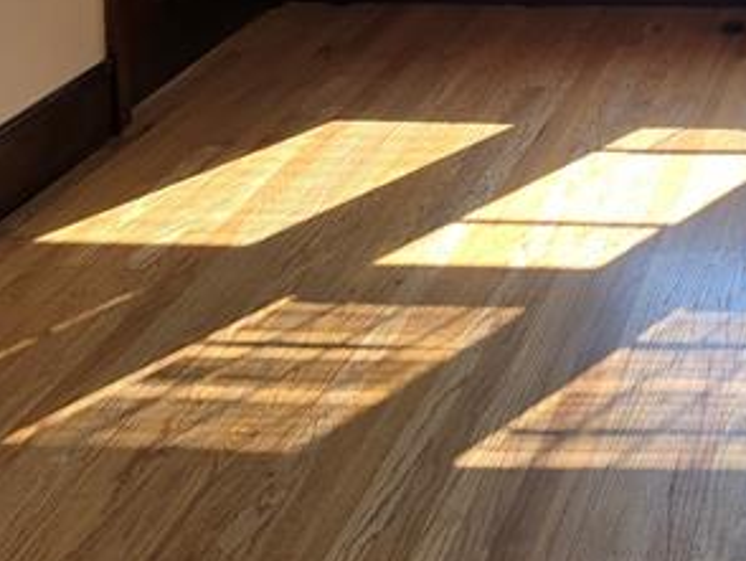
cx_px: 850
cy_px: -302
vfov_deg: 16.6
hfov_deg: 22.8
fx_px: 1725
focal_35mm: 80
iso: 12
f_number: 1.7
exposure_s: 1/120
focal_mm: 6.3
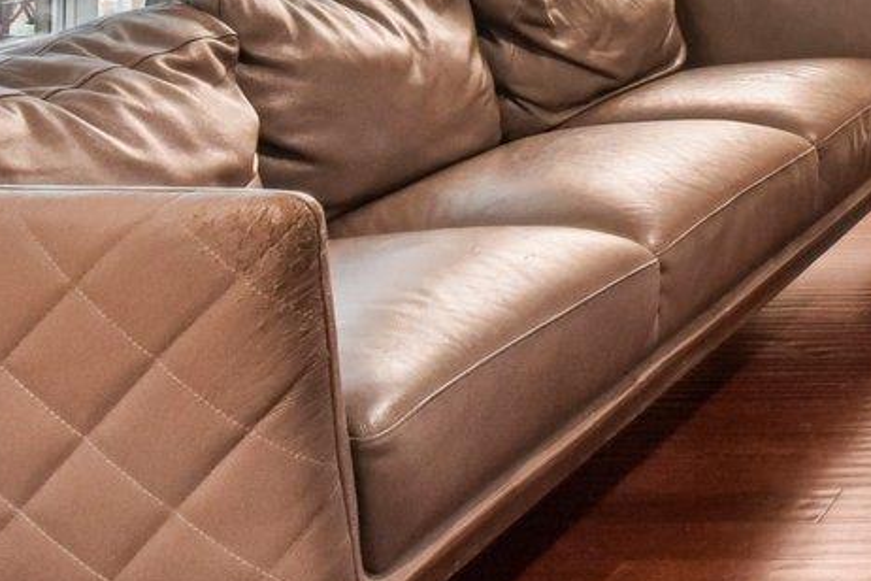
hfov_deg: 23.2
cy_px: -222
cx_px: 1431
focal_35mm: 62
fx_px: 1500
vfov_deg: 19.7
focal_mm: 14
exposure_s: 1/15
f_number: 8
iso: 1100
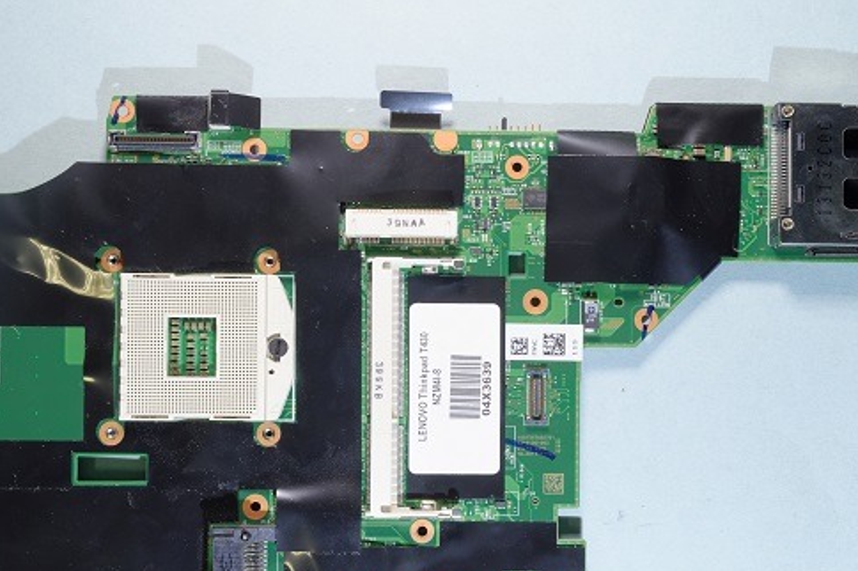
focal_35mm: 49
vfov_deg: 27.4
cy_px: 383
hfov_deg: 40.5
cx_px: 434
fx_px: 1162
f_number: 8
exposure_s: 1/3
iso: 100
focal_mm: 21
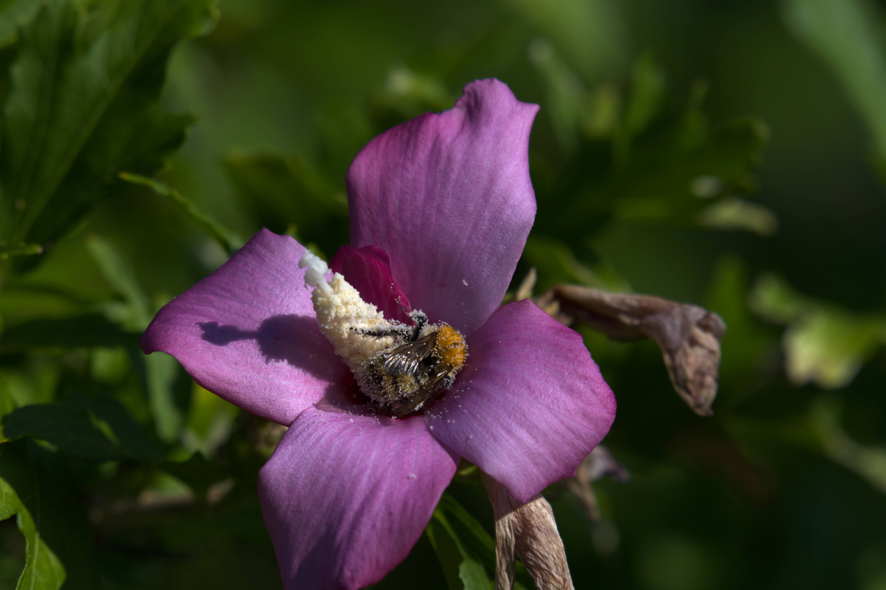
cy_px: 295
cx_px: 443
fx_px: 18449
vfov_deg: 1.8
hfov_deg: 2.8
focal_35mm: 750
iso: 100
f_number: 5.6
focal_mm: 500
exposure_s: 1/1250
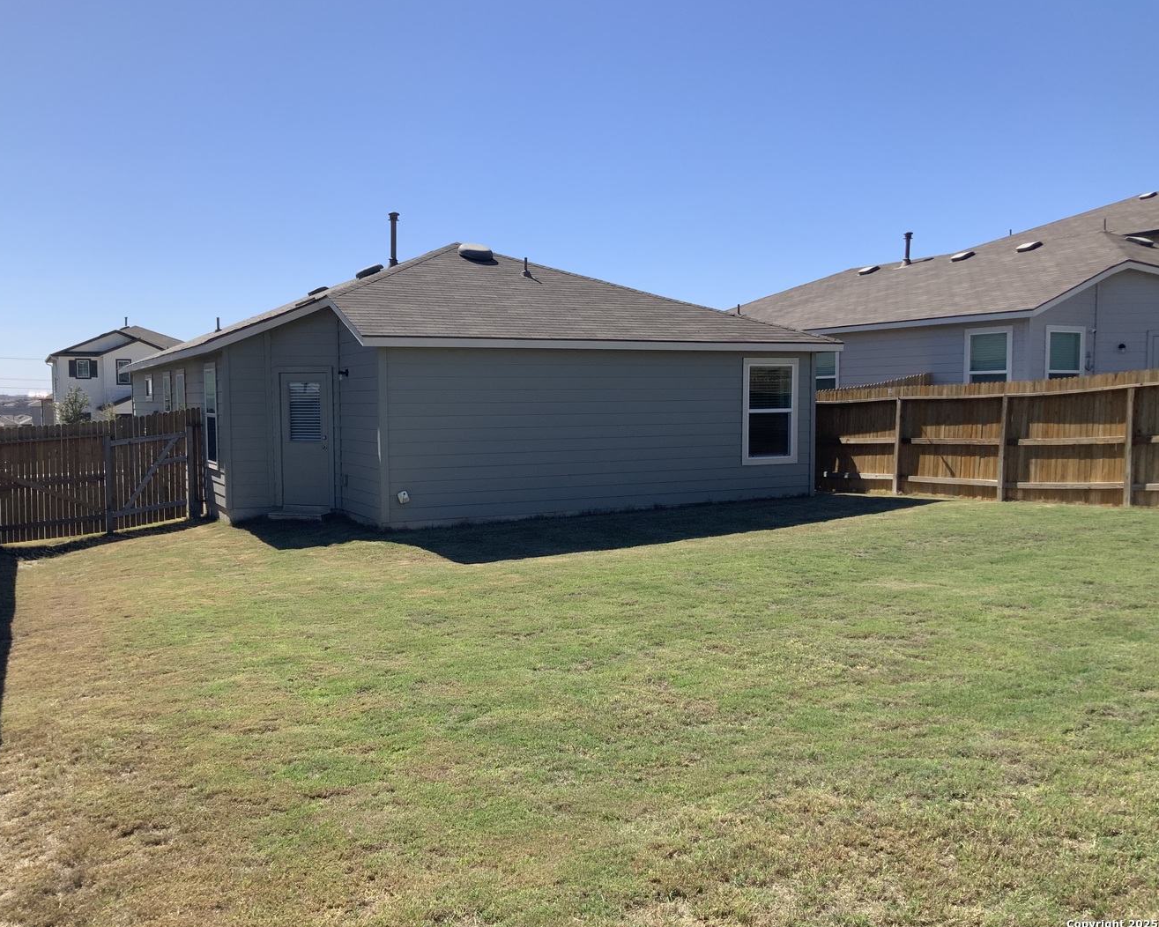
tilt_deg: -4.0
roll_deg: +0.9
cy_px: 470
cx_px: 525
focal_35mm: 31
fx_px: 1063
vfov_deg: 47.1
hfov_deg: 57.1
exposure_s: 1/2227
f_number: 1.8
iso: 16
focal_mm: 3
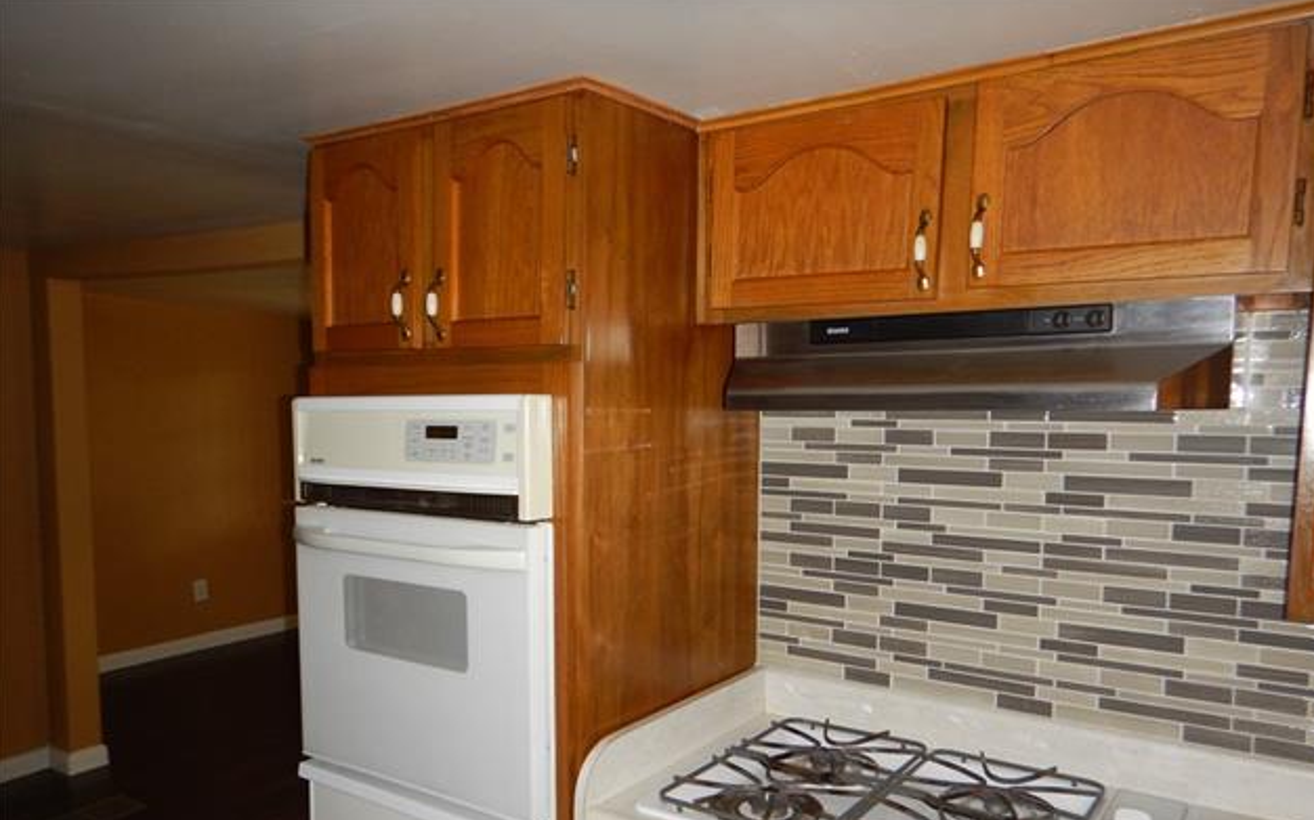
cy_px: 495
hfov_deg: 70.4
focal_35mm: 26
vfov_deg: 47.3
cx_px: 667
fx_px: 931
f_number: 2.8
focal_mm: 4.3
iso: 200
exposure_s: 1/30
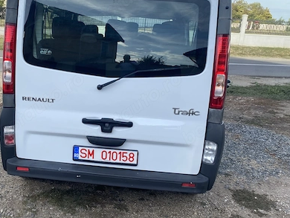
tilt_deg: -17.8
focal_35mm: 40
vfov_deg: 36.0
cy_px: 118
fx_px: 335
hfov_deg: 46.0
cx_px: 94
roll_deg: -5.3
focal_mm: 4.25
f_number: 1.8
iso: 32
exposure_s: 1/919
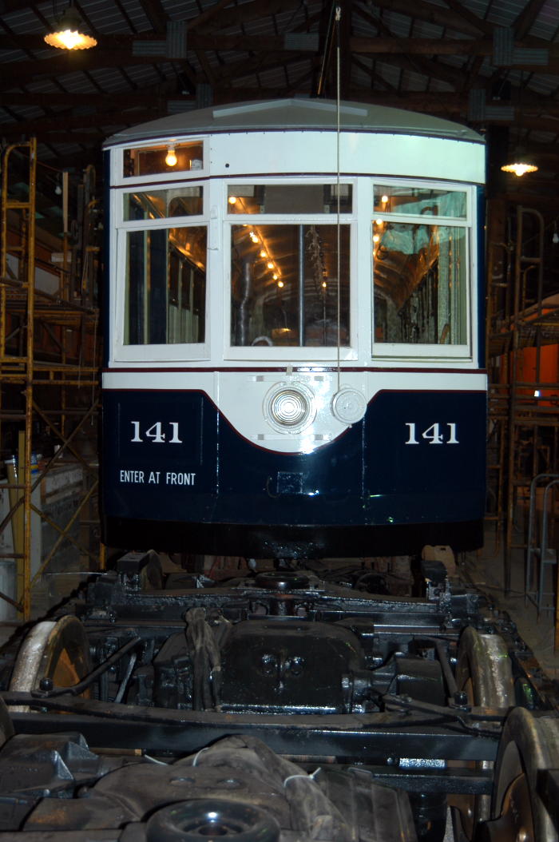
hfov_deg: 26.4
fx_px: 1191
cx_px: 280
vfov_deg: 38.9
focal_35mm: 51
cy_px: 421
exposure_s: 1/60
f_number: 3.8
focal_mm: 34
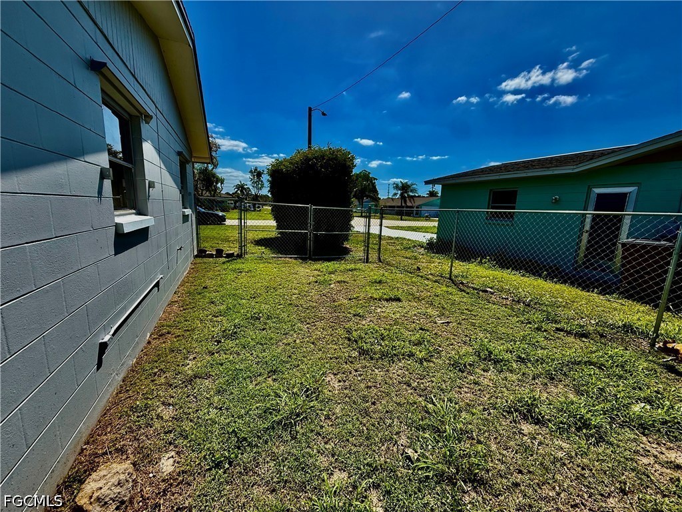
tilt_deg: -10.9
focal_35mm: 14
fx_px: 276
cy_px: 256
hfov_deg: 102.1
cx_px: 341
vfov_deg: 85.7
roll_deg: -2.7
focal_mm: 2.22
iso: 50
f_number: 2.2
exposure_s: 1/1795
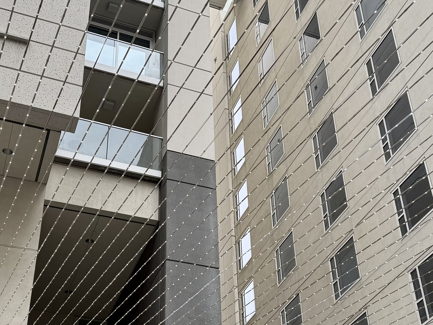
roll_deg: +3.4
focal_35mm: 56
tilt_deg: +33.6
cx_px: 235
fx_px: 700
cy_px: 232
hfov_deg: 34.3
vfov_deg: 25.9
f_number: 1.78
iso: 80
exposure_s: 1/788
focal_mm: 6.76
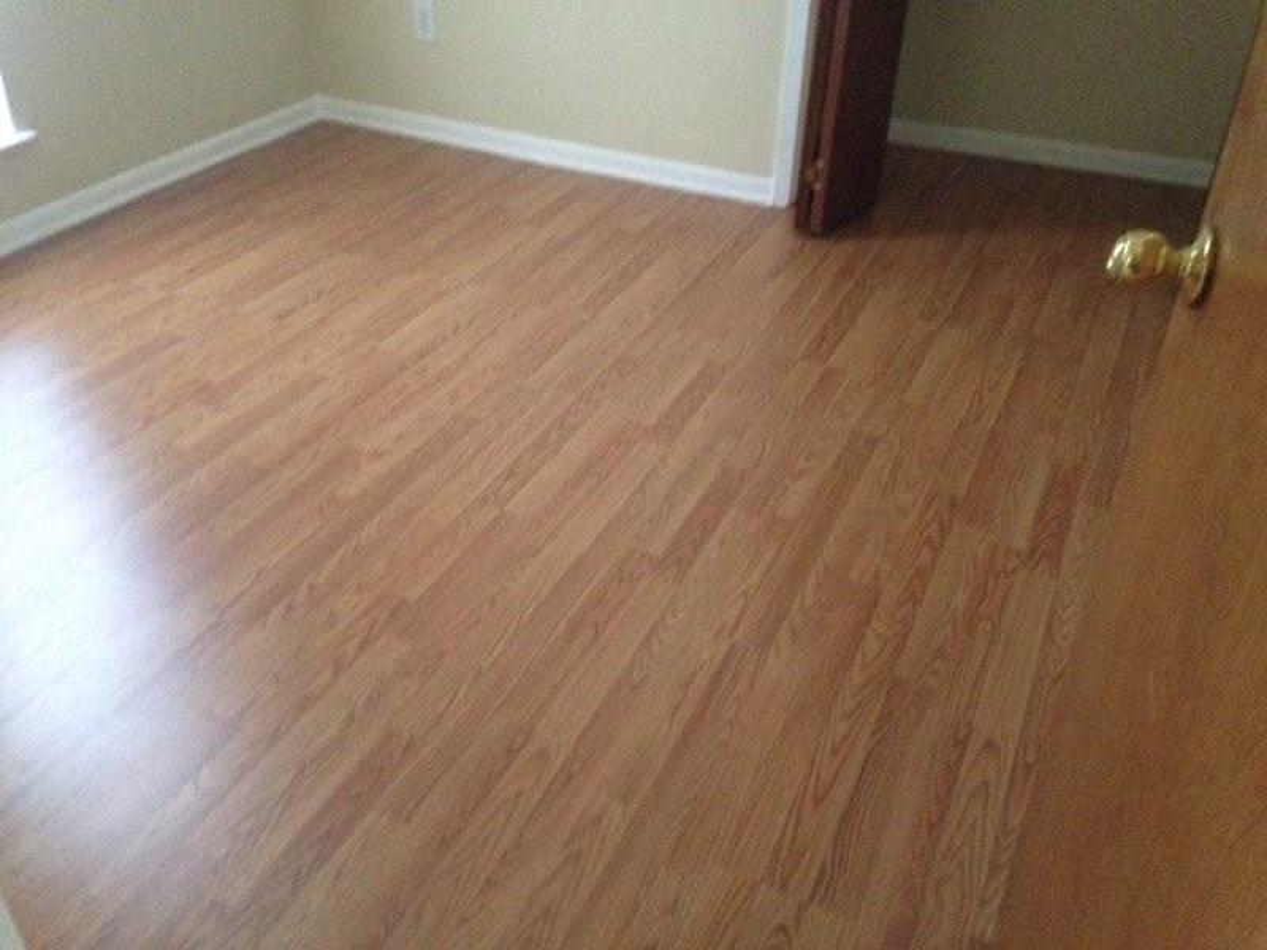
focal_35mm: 33
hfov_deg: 55.4
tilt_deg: -34.1
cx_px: 634
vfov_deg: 42.9
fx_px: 1208
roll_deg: -0.4
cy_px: 475
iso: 640
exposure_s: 1/15
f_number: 2.4
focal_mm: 4.12
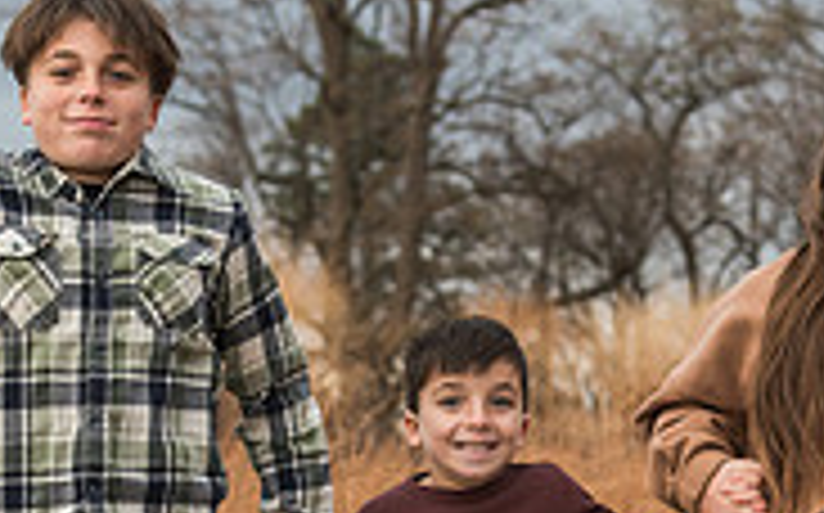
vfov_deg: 9.4
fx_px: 3096
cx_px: 489
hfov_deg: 15.2
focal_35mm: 138
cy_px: 537
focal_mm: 40
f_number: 3.2
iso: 800
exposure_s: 1/500
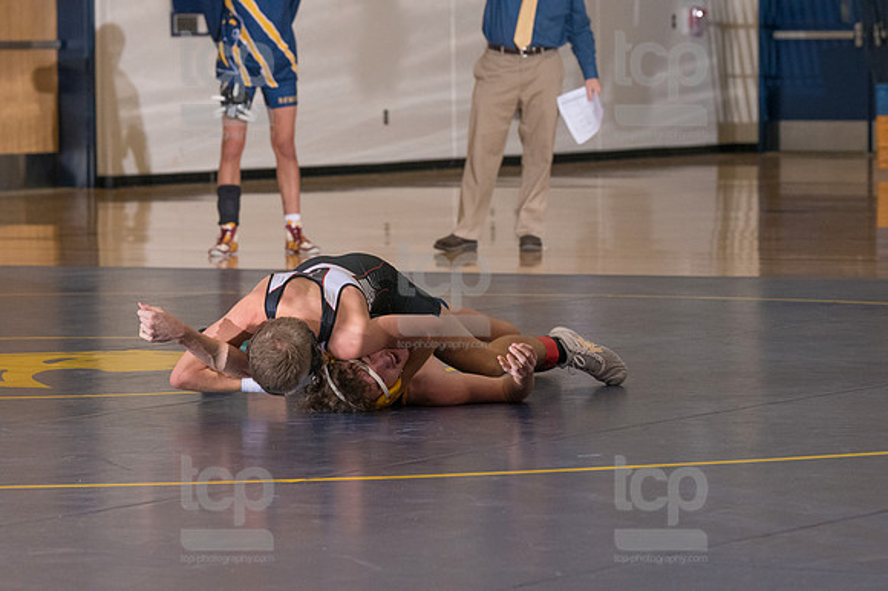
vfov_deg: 6.8
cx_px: 444
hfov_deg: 10.2
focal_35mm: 202
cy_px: 296
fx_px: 4980
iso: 2000
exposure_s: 1/250
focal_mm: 135
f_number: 5.6
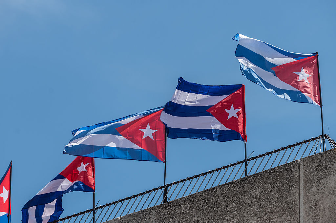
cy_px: 112
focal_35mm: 200
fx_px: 1865
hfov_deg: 10.3
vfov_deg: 6.9
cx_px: 168
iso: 100
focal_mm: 200
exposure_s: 1/1000
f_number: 5
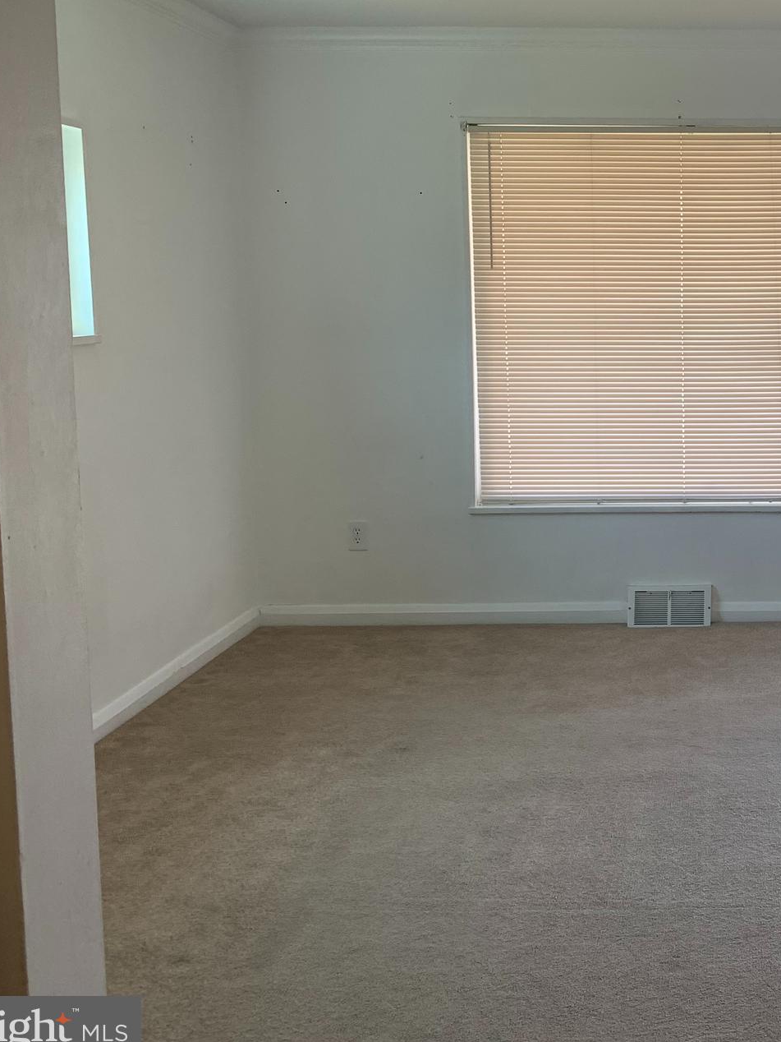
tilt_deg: -5.5
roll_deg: +0.3
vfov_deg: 44.6
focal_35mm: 42
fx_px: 1263
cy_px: 432
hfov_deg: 31.8
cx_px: 777
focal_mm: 4.25
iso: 50
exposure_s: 1/120
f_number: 1.8
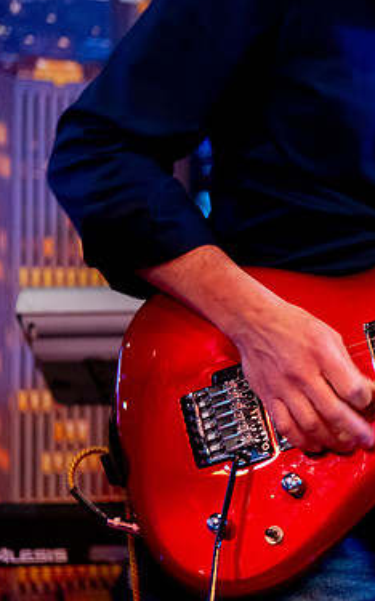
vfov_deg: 20.0
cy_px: 296
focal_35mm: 104
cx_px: 446
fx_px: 1703
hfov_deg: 12.3
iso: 6400
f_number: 4
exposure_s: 1/50
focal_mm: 66
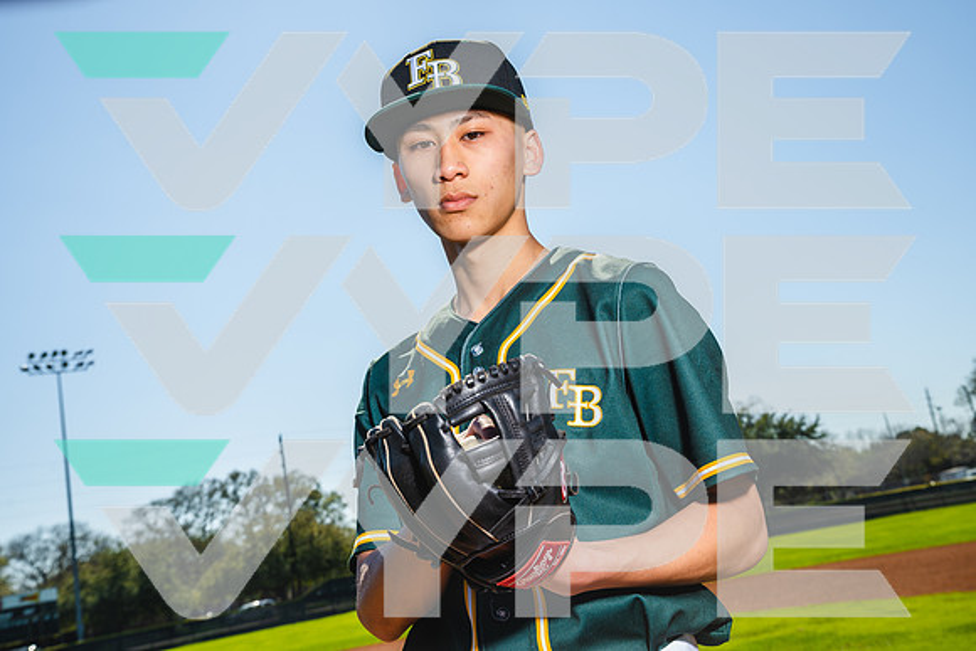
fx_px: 1166
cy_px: 326
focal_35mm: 43
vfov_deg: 31.2
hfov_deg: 45.4
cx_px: 488
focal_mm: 43
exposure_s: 1/125
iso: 100
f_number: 9
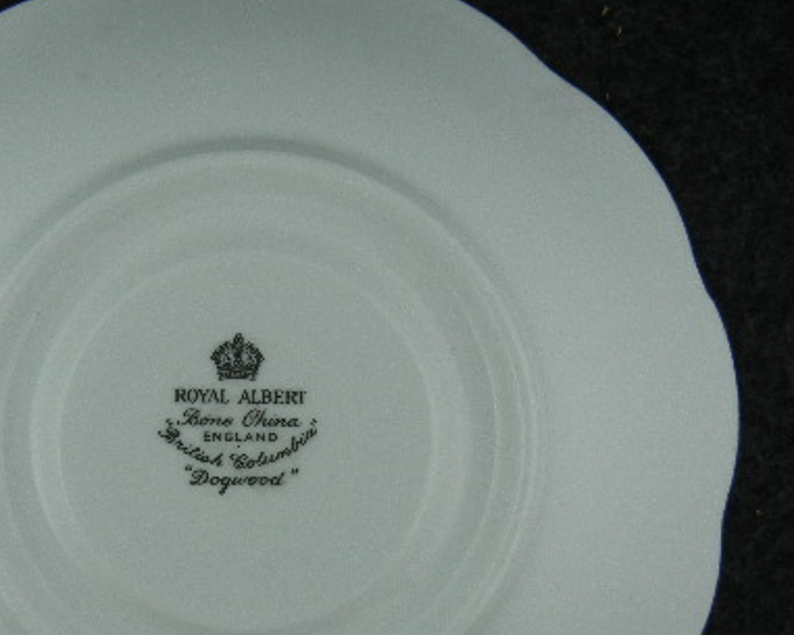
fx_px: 1504
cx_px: 256
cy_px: 443
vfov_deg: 23.7
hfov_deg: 29.3
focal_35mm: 64
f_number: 3.7
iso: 400
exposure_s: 1/41.8
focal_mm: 7.1
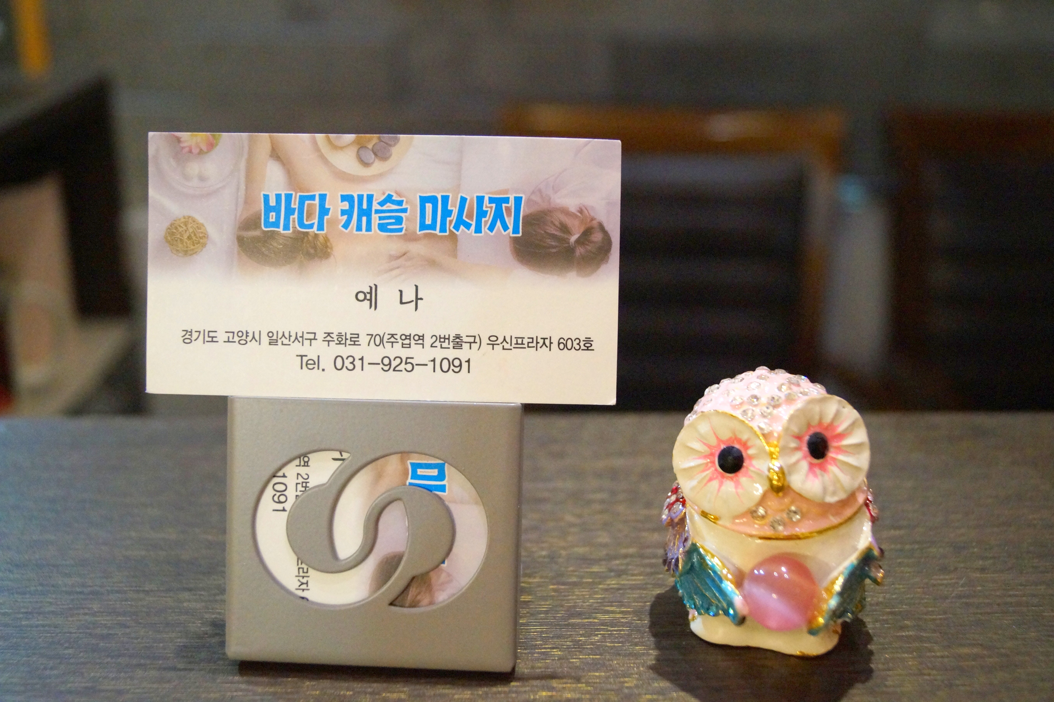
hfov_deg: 49.6
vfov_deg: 34.2
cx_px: 527
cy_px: 351
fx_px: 1141
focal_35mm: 39
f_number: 4.5
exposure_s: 1/60
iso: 3200
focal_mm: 26
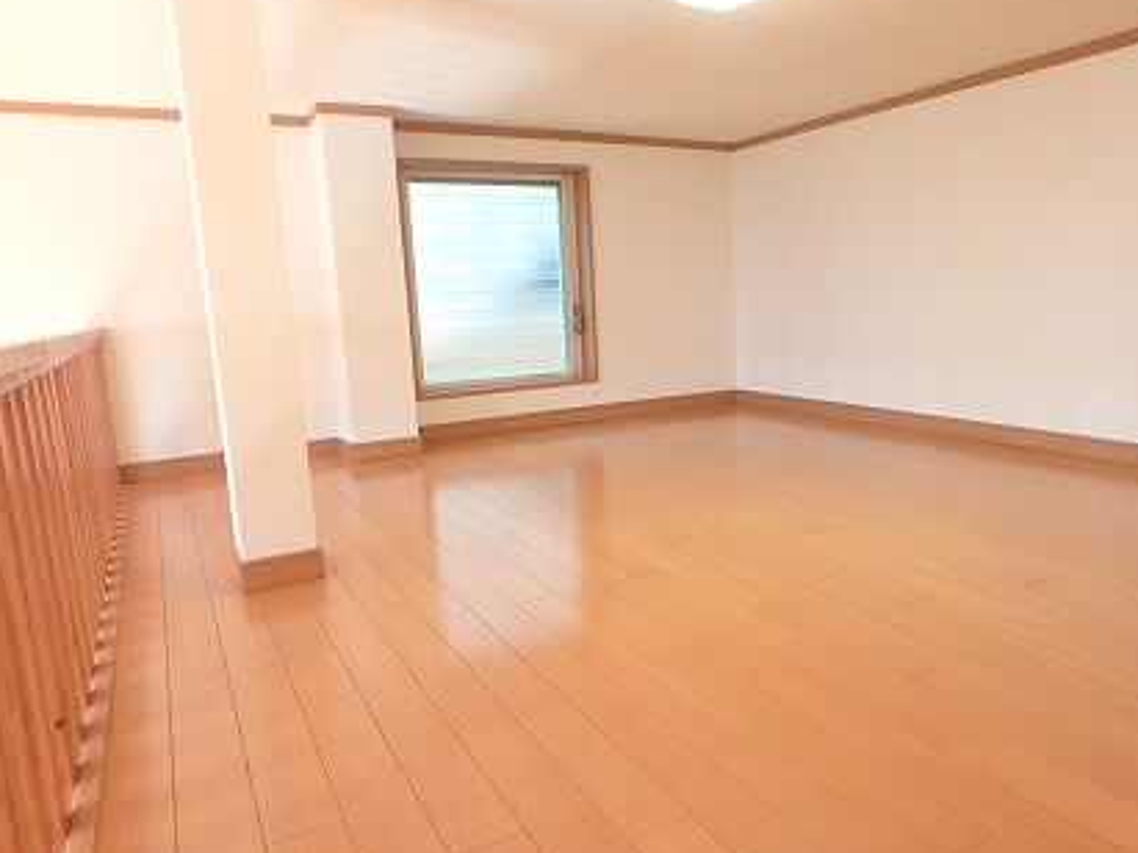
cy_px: 425
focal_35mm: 23
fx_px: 756
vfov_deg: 58.9
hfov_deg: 73.9
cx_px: 606
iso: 800
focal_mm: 3.7
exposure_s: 1/100
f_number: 3.5
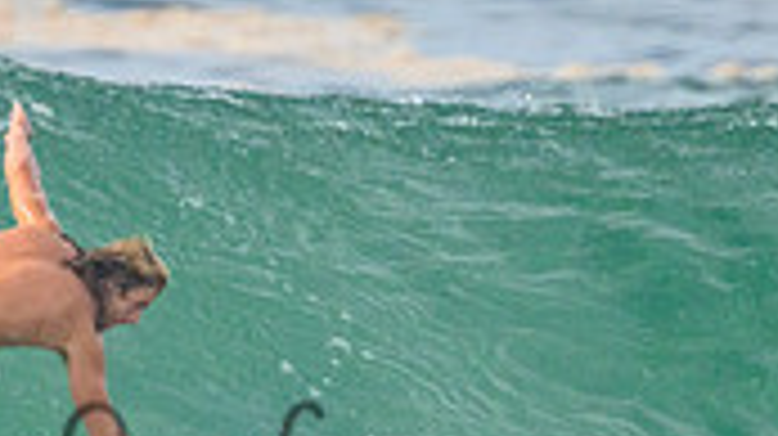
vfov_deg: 0.4
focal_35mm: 2812
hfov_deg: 0.8
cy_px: 434
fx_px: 57965
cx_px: 256
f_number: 11
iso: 1600
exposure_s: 1/2500
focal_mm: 800
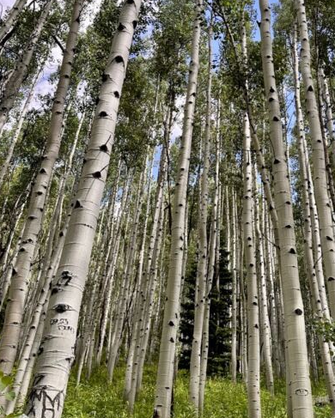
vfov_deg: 44.3
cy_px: 149
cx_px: 216
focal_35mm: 41
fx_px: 508
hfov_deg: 36.2
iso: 80
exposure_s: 1/836
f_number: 1.78
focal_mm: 6.86
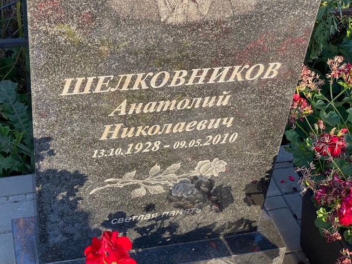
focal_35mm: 64
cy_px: 124
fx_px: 651
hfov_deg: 30.2
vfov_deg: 22.9
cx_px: 160
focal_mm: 6
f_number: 2
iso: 20
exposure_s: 1/199
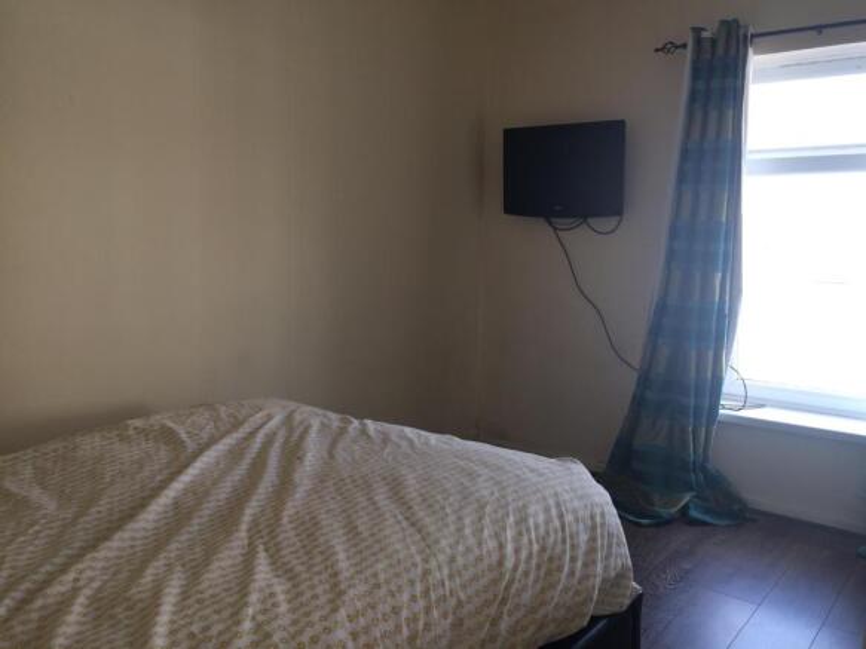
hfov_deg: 61.7
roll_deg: +0.1
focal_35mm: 29
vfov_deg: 48.2
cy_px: 324
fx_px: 725
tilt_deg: -6.0
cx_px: 433
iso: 32
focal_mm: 4.15
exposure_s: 1/61
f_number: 2.2
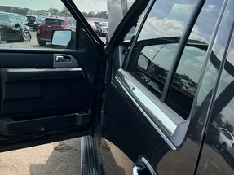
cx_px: 117
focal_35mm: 39
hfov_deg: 47.9
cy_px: 57
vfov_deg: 36.4
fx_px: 264
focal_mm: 3
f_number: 1.8
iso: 25
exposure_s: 1/962
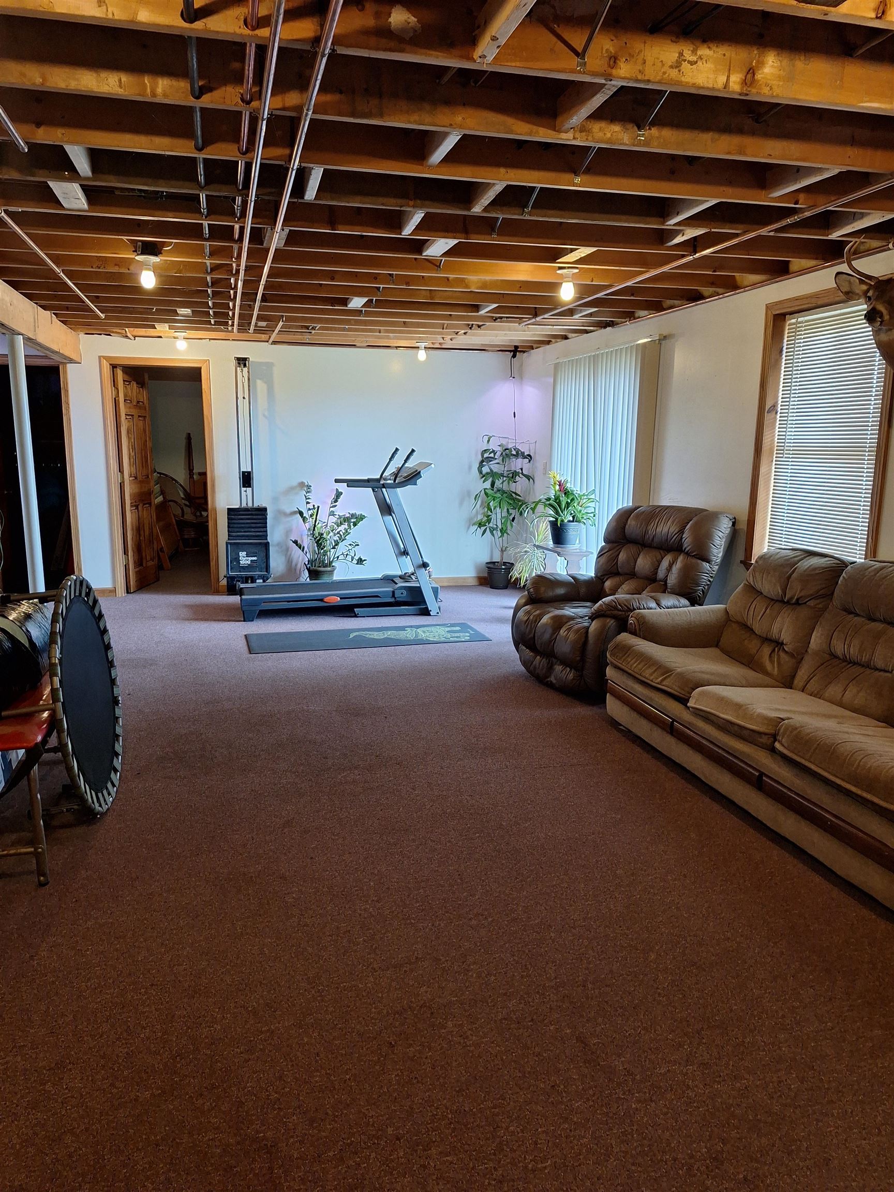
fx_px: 792
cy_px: 596
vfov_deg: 73.9
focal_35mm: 23
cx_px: 447
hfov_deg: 58.9
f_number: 1.8
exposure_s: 1/40
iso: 160
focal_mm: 5.54
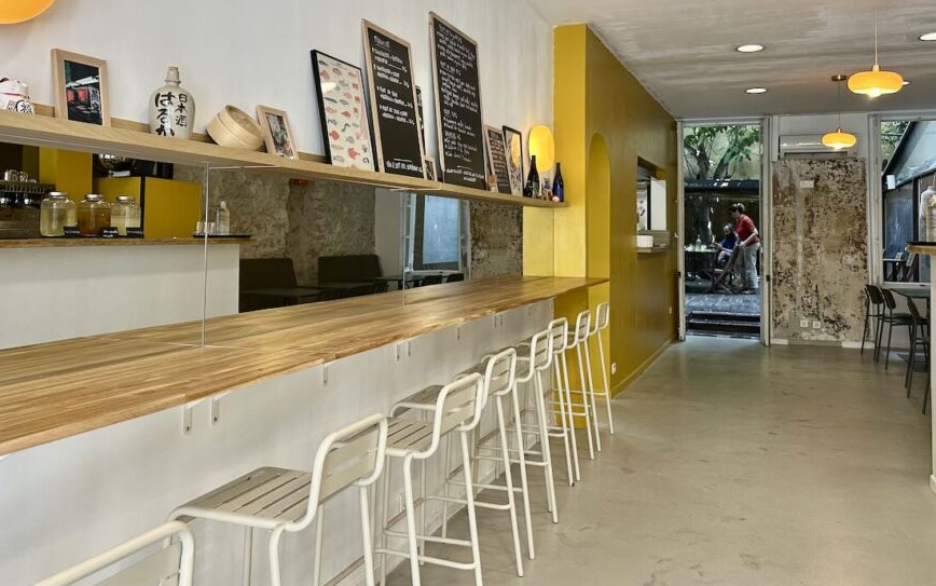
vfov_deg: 41.3
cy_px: 190
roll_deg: -0.7
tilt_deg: +2.0
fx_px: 765
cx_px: 472
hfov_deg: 62.9
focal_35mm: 30
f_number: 1.78
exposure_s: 1/100
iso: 160
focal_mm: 6.86
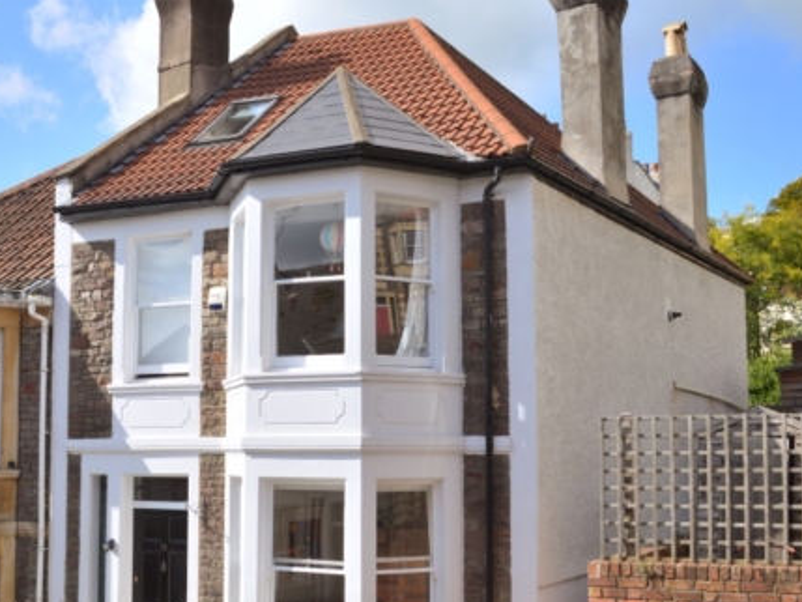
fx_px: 950
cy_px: 364
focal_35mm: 41
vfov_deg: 35.0
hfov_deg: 45.6
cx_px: 335
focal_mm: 20
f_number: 8
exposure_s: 1/250
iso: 100
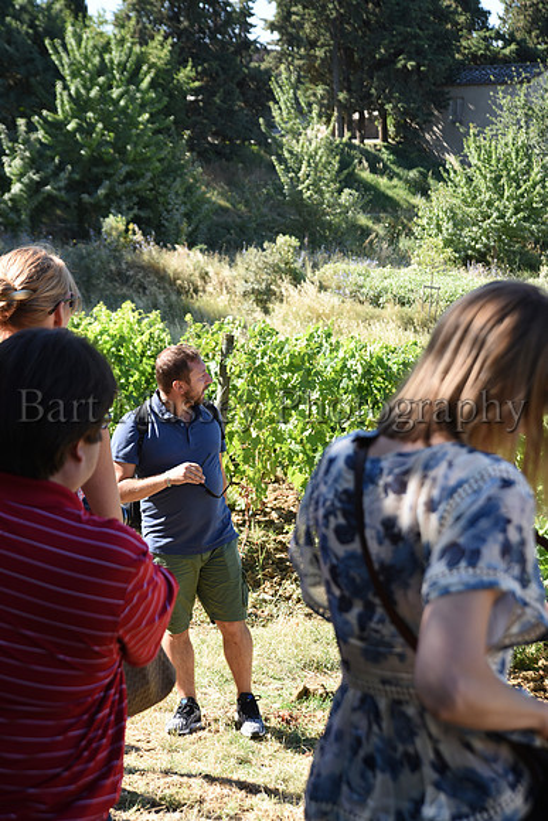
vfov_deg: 27.0
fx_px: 1711
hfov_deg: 18.2
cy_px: 410
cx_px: 274
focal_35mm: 75
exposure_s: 1/200
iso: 220
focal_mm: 75
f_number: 8
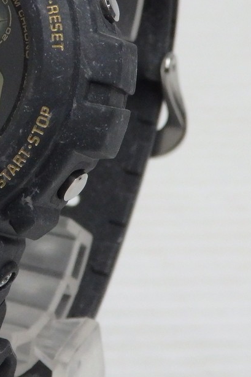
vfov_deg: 12.7
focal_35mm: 161
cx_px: -42
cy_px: 113
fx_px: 1685
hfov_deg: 8.4
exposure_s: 1/60
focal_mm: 11.9
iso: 500
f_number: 4.4
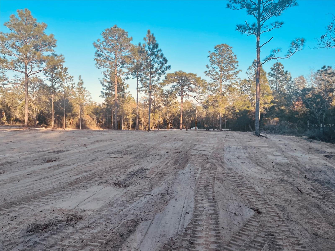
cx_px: 168
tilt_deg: -1.1
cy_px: 126
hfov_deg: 67.3
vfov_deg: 53.1
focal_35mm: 26
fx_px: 252
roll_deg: -0.1
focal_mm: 4.2
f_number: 1.6
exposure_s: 1/1072
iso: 32
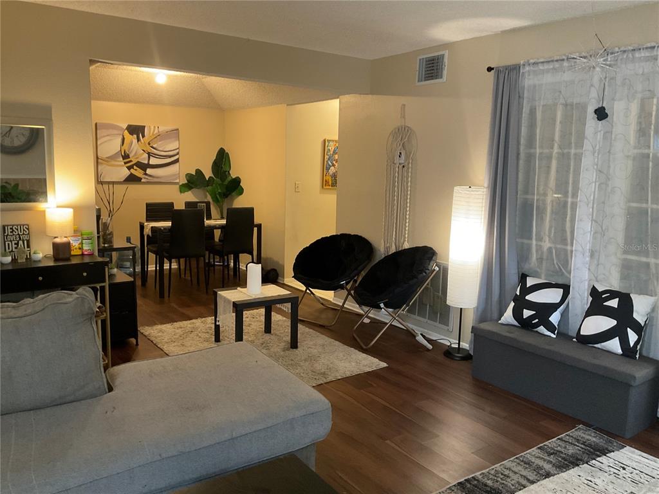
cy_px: 247
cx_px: 330
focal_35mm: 29
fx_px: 552
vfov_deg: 48.2
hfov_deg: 61.7
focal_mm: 3
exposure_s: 1/40
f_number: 1.8
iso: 200
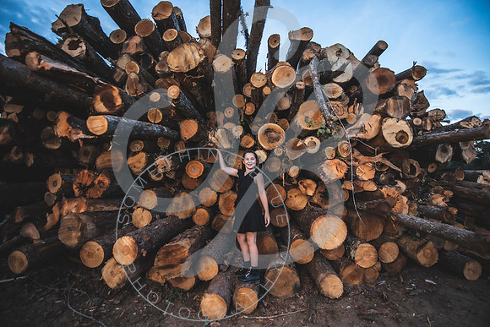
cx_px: 245
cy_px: 164
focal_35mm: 14
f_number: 2.8
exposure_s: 1/250
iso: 200
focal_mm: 14
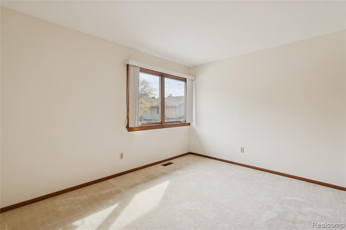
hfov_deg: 96.8
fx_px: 154
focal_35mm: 16
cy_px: 115
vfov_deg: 73.7
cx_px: 173
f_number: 8
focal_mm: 16
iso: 400
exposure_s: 1/30
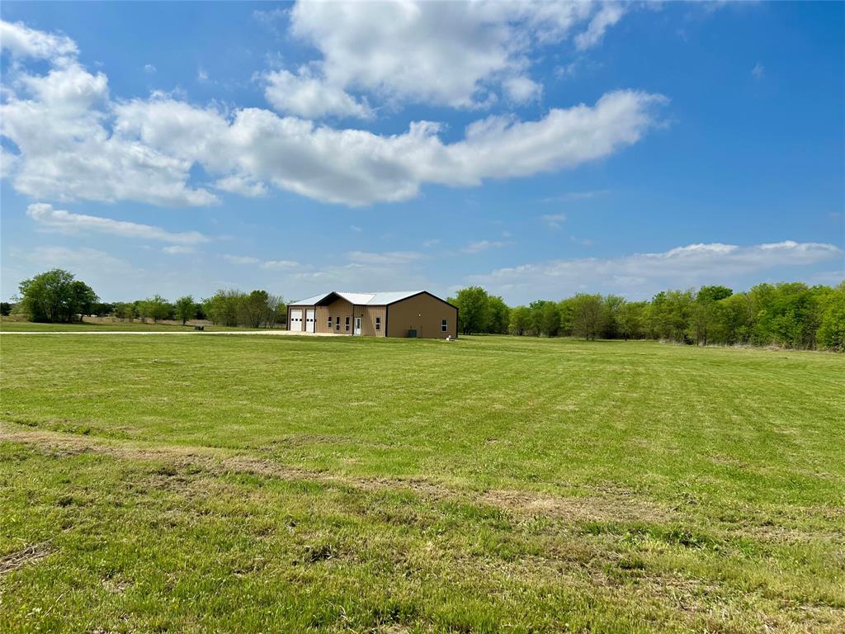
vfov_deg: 53.1
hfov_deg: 67.3
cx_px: 422
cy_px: 317
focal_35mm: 26
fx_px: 635
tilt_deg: -1.3
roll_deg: -2.7
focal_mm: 5.7
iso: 50
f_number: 1.5
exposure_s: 1/9434
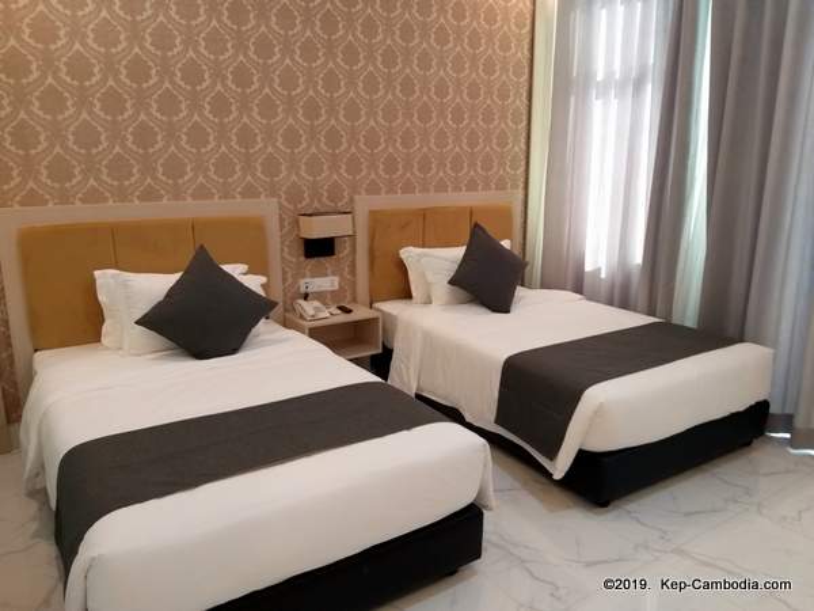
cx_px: 407
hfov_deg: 67.3
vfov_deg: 53.1
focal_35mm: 26
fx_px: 611
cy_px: 306
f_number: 1.7
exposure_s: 1/33
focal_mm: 3.93
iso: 200
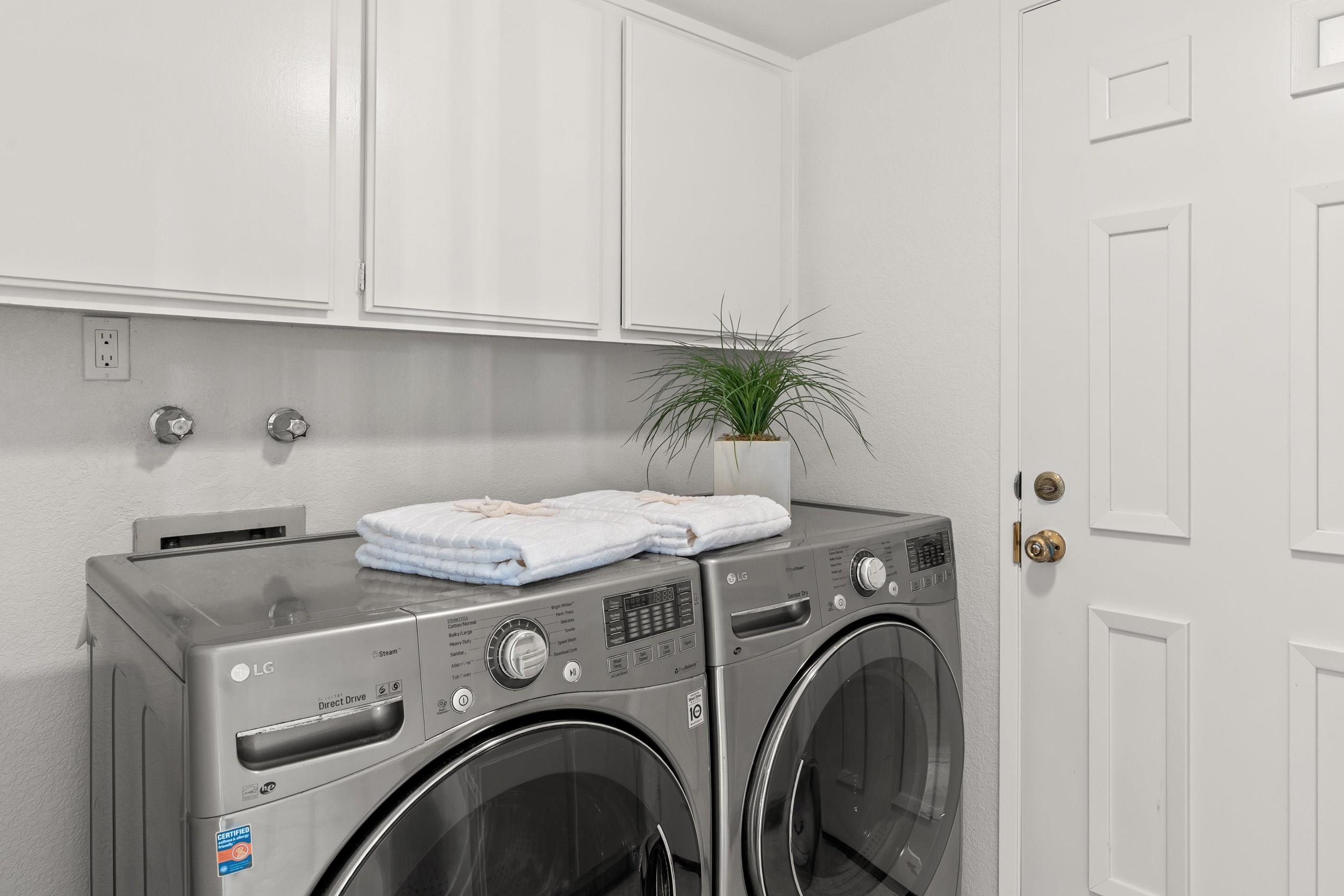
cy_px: 406
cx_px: 690
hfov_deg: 76.1
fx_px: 859
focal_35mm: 23
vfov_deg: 55.0
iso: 100
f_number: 10
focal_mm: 19
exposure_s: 25
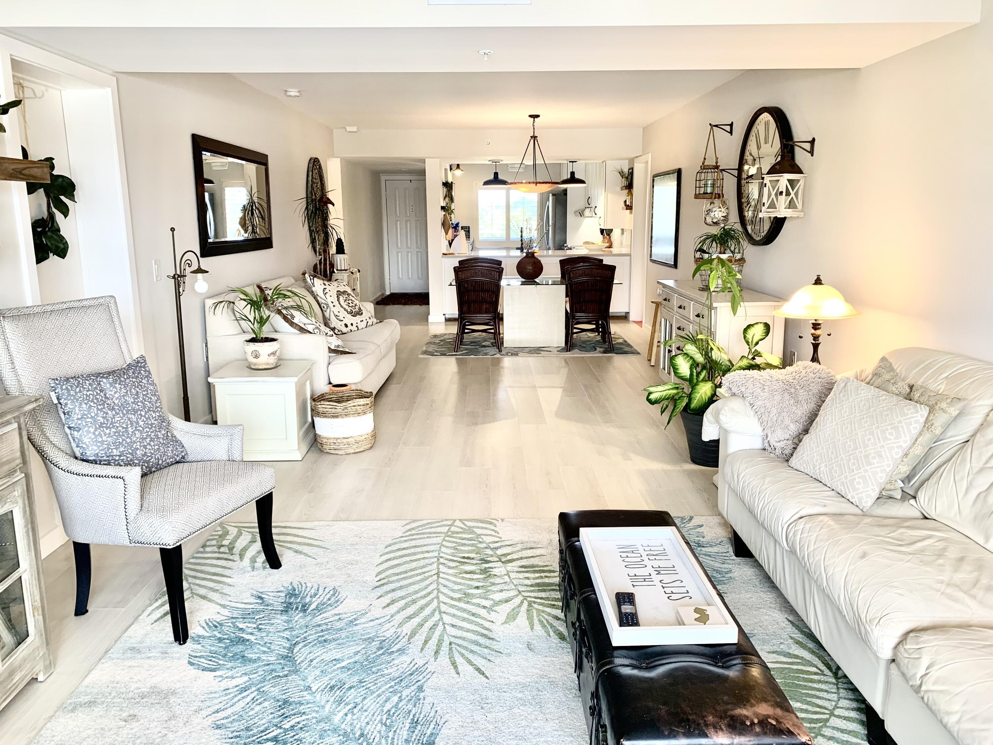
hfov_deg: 67.3
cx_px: 496
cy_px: 372
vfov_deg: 53.1
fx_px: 746
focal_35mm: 26
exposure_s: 1/60
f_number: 1.8
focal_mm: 4.25
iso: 64
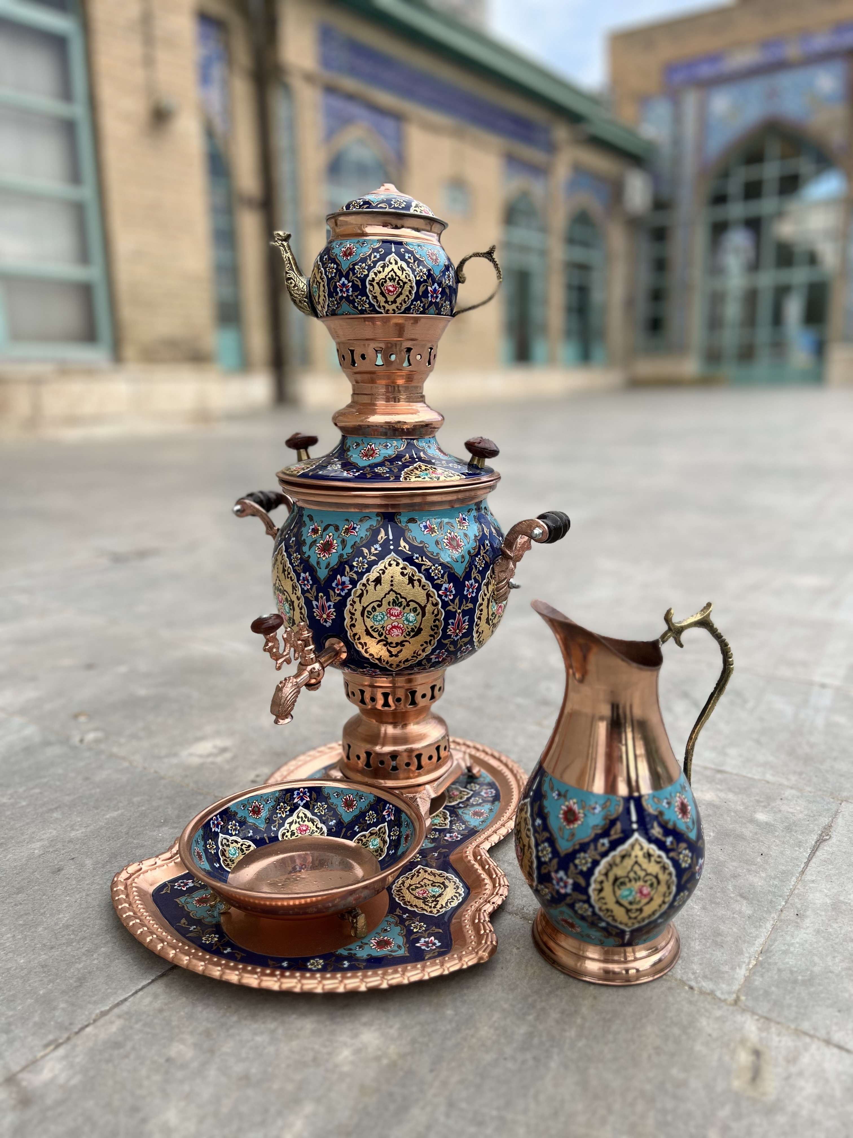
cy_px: 569
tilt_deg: -13.5
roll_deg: +1.2
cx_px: 426
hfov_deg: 53.1
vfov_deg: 67.3
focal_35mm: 26
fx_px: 854
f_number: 1.5
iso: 50
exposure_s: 1/1621
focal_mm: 5.7
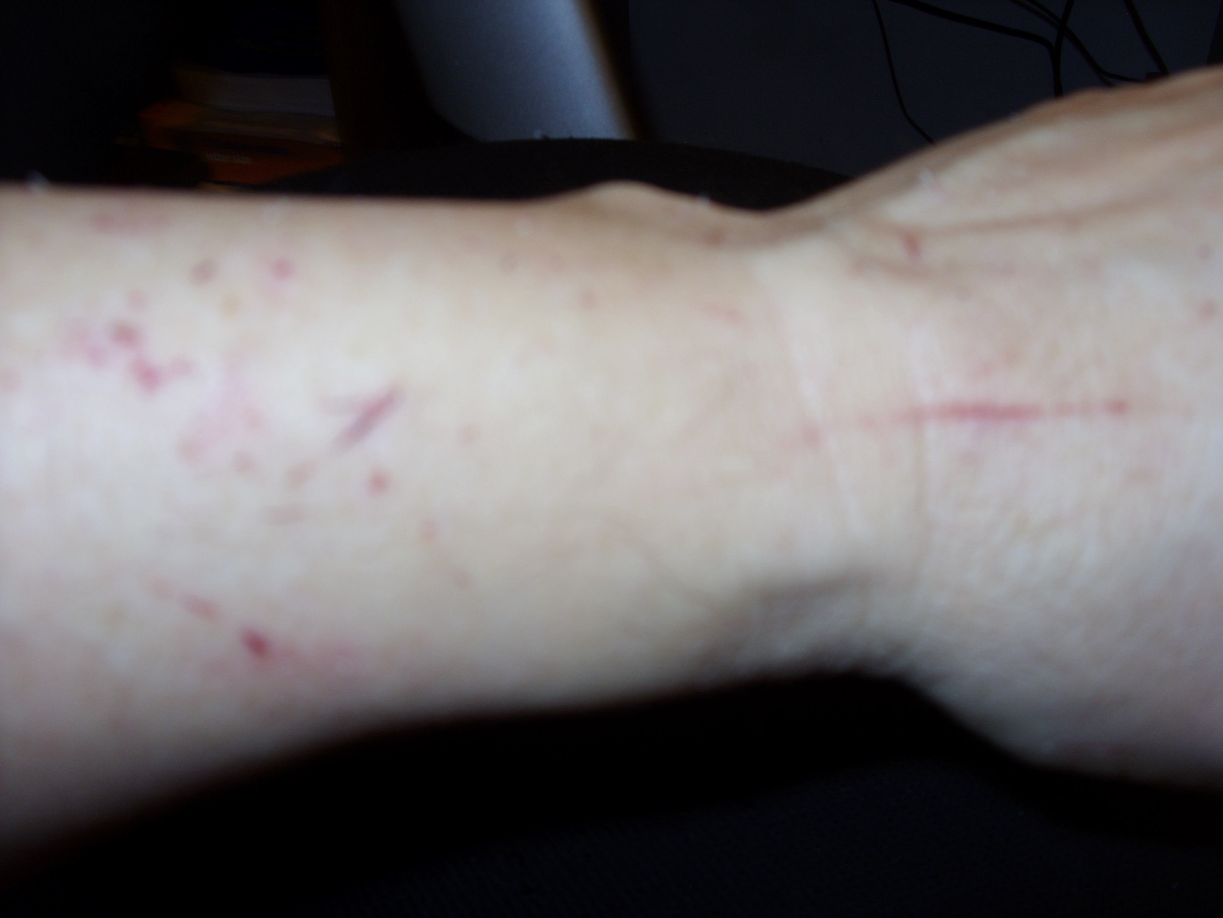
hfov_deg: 49.0
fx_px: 1343
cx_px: 612
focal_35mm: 38
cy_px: 459
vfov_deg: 37.7
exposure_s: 1/30
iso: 50
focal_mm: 6.3
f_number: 2.8
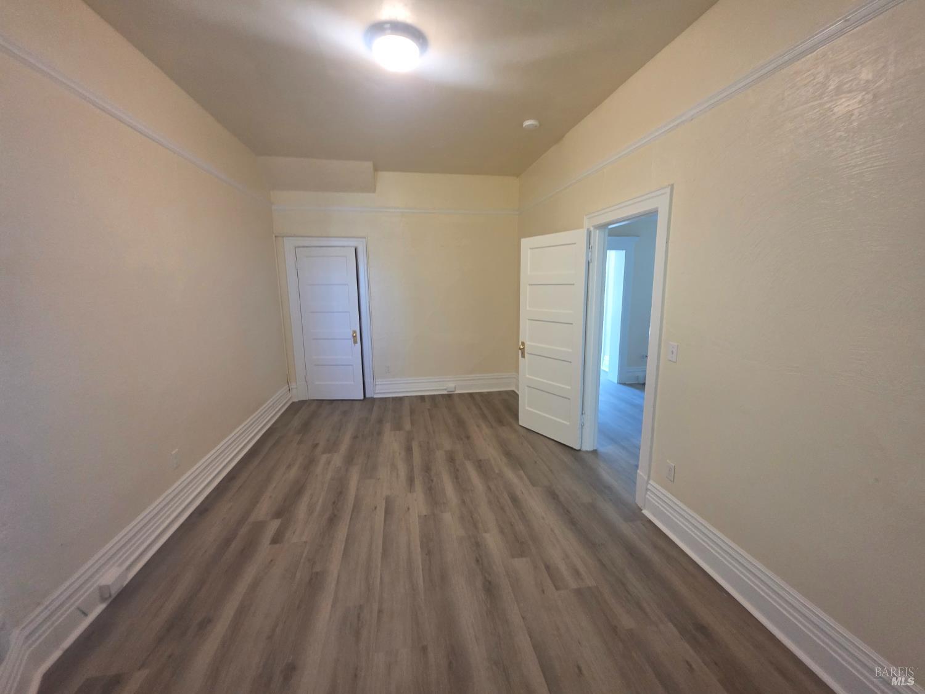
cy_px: 347
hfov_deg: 106.2
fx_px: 347
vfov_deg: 89.9
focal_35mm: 13
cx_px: 462
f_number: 1.9
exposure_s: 1/60
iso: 320
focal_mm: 2.2
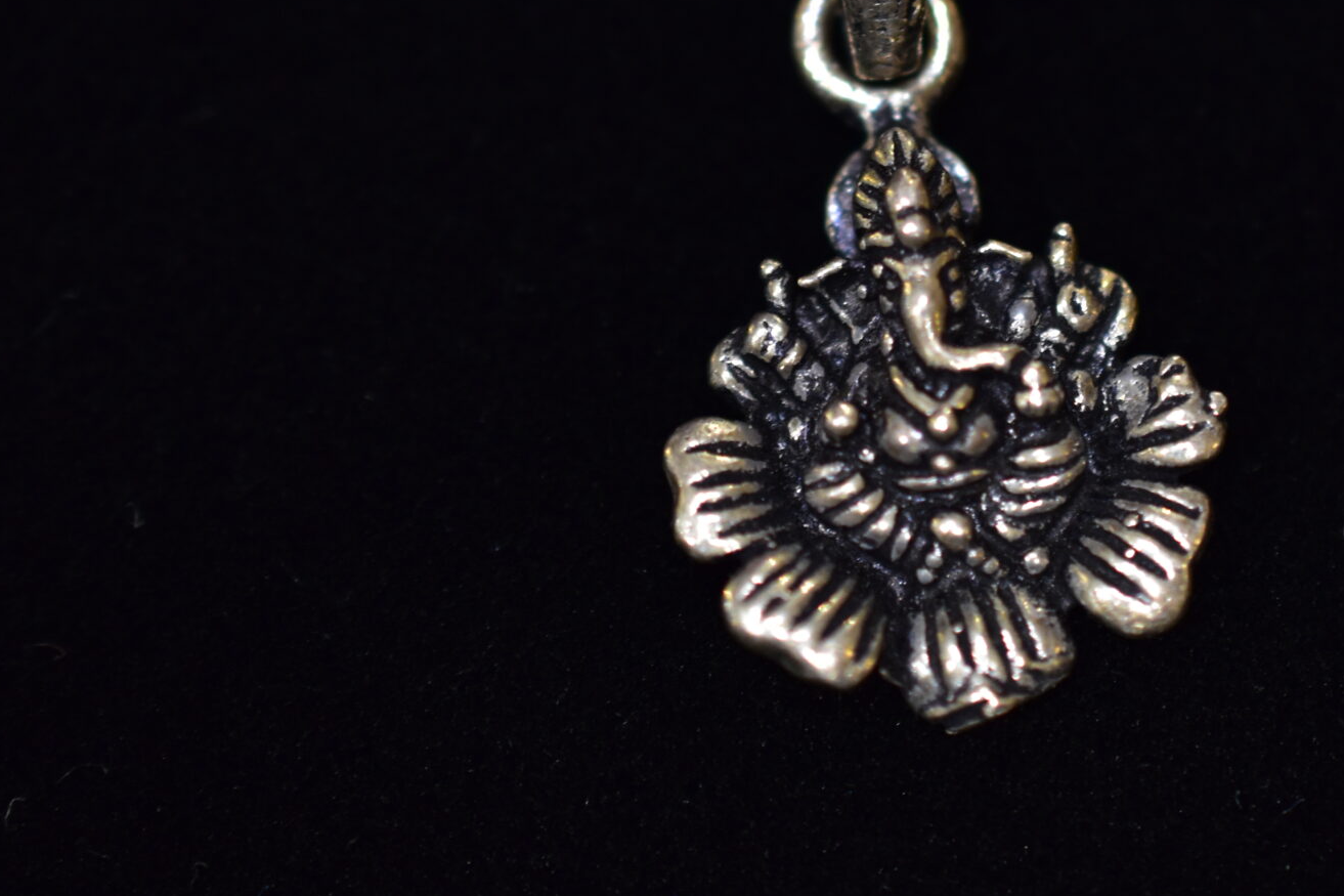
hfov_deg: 17.4
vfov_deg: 11.7
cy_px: 293
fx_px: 4367
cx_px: 973
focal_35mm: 117
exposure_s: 1/40
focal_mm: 40
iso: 800
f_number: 3.2
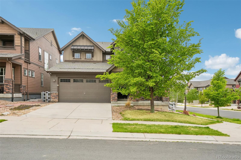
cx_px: 120
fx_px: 181
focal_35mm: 27
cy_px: 80
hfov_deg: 67.4
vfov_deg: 47.9
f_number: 8
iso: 400
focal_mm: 18
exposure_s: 1/400
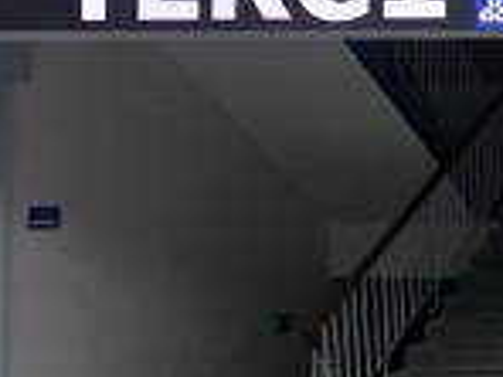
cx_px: 748
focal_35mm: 108
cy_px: 200
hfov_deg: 16.6
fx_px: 1569
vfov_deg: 13.7
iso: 160
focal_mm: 4.6
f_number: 2
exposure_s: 1/40
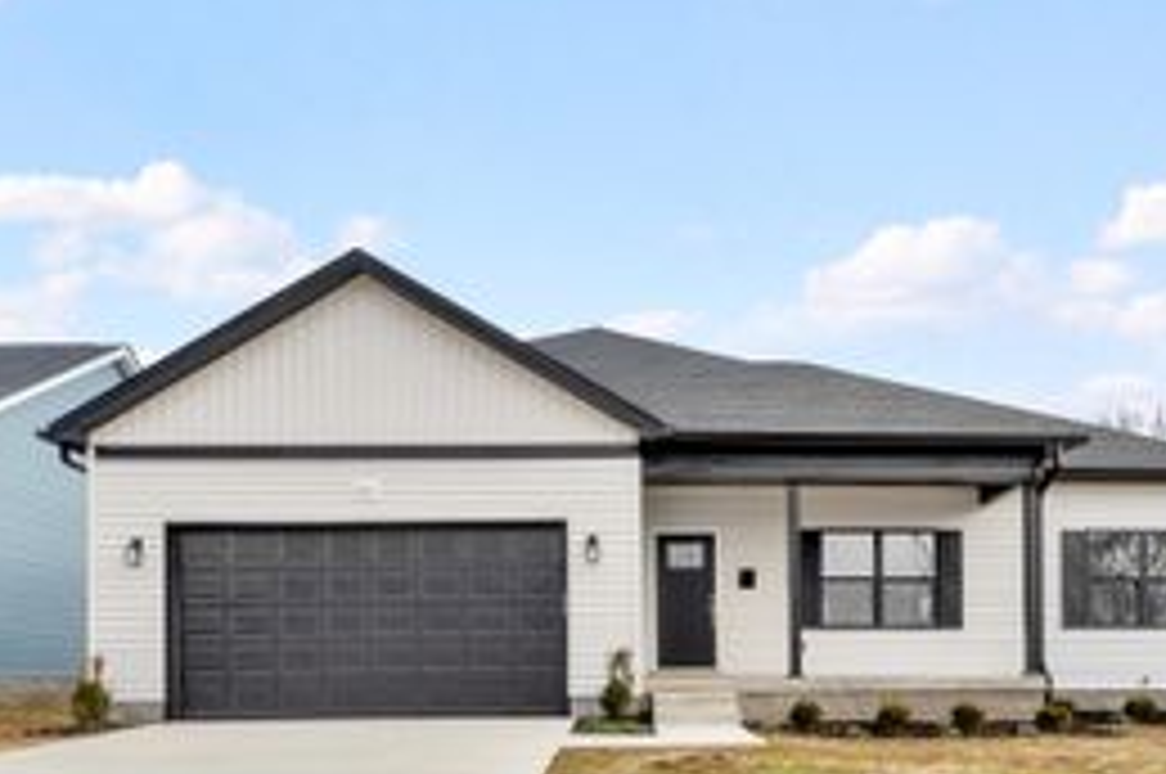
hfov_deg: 60.8
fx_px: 985
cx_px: 684
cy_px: 664
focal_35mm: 30
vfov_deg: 40.4
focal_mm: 10.5
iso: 400
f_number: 10
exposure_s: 1/125
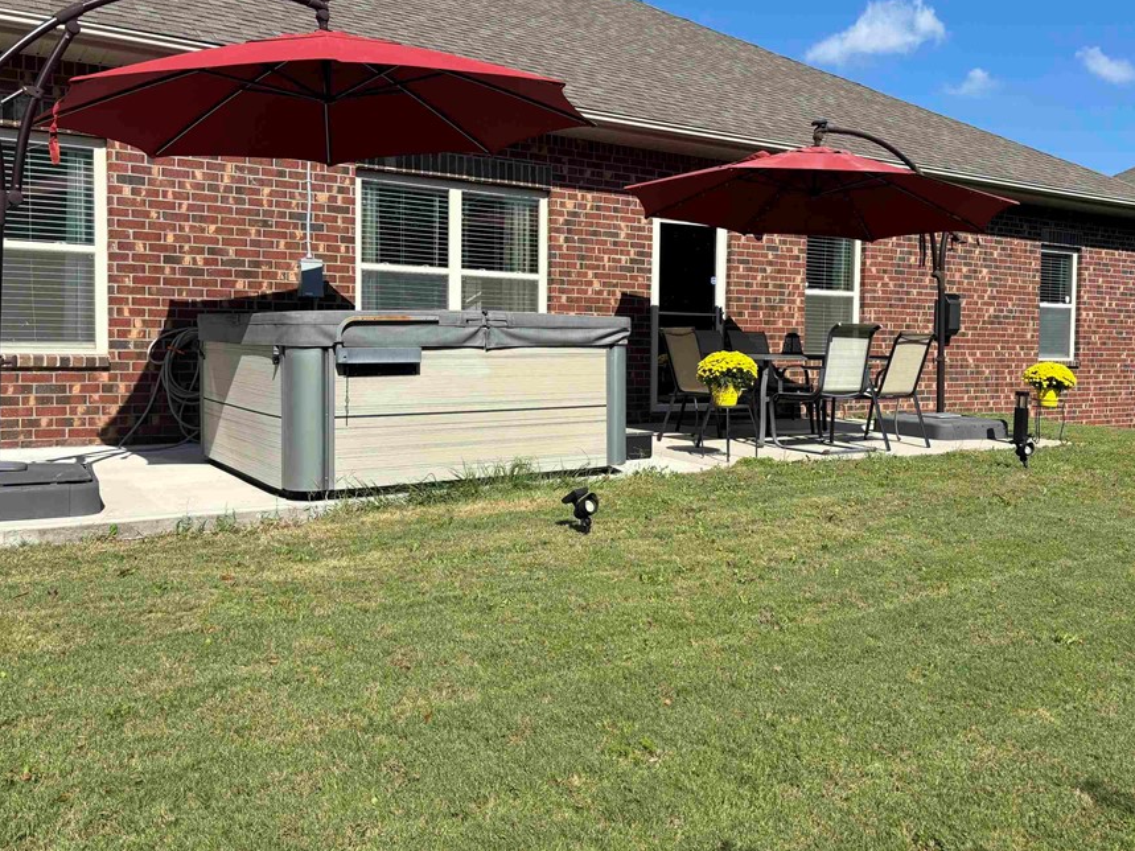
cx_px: 632
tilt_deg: -1.8
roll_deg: -1.8
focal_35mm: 31
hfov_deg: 58.2
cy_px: 391
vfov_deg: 45.4
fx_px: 1016
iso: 50
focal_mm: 5.96
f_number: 1.6
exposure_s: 1/3021
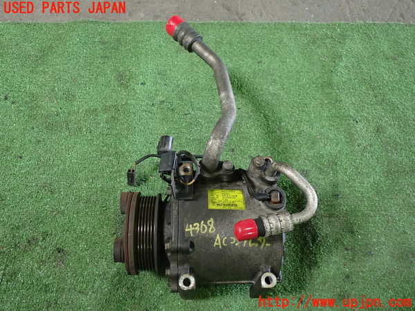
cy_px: 156
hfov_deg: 60.0
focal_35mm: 30
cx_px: 208
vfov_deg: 46.8
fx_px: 360
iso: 250
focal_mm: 5.4
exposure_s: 1/30
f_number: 2.3
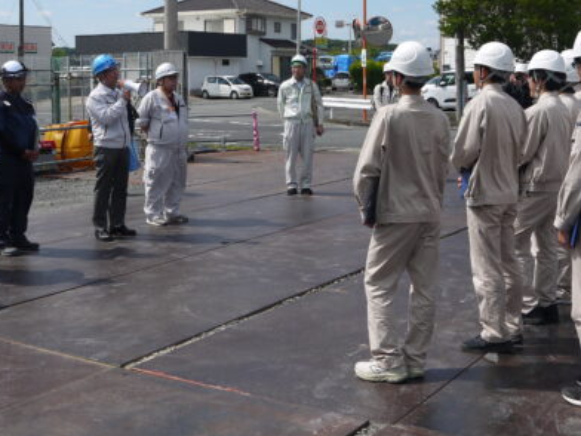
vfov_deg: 27.6
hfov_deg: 36.8
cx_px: 316
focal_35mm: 52
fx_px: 873
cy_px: 108
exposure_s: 1/500
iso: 160
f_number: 9
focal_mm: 17
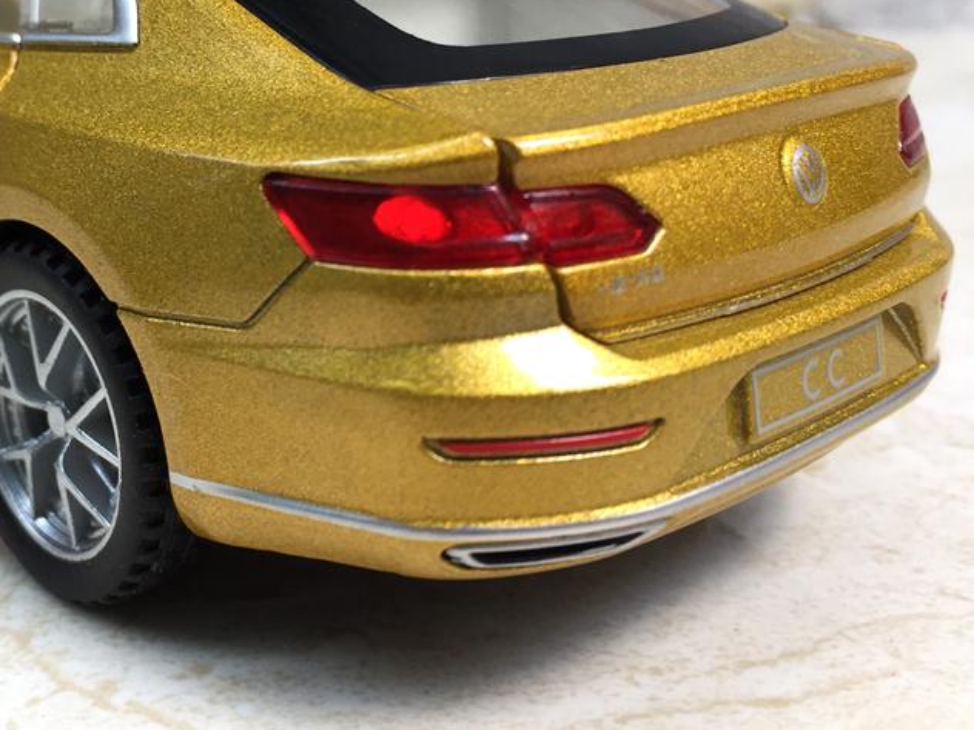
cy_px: 179
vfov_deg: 30.3
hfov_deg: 39.2
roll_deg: -0.1
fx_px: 1322
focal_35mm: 47
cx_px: 222
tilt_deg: -14.5
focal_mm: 4.15
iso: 40
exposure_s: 1/50
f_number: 2.2
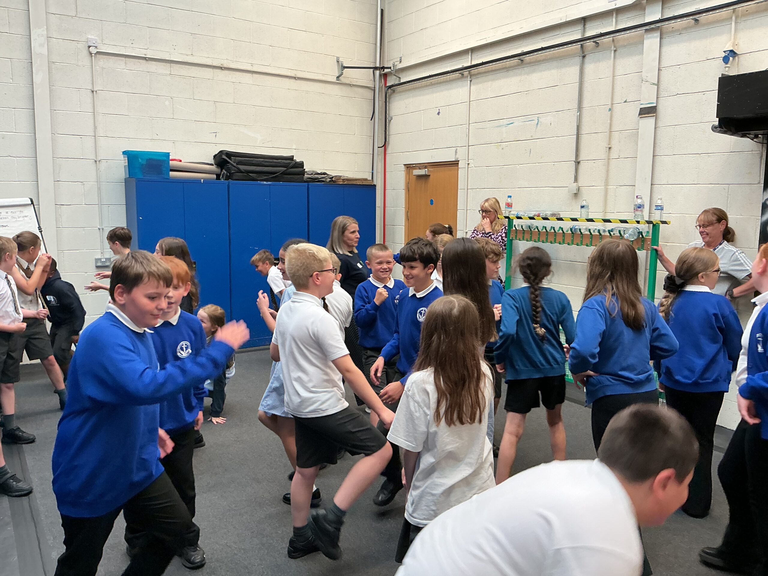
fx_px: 643
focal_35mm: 29
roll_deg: -1.8
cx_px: 384
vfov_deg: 48.2
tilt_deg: -8.6
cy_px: 288
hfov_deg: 61.7
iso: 50
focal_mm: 3
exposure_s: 1/60
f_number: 1.8
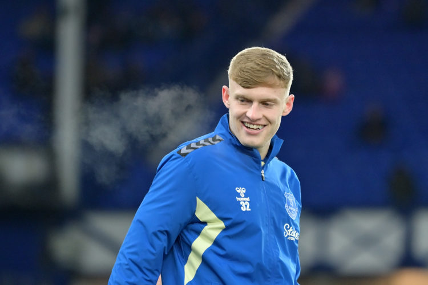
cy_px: 142
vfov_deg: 6.9
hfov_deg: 10.3
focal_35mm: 200
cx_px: 214
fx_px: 2378
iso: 1600
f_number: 2.8
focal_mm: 200
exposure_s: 1/1250
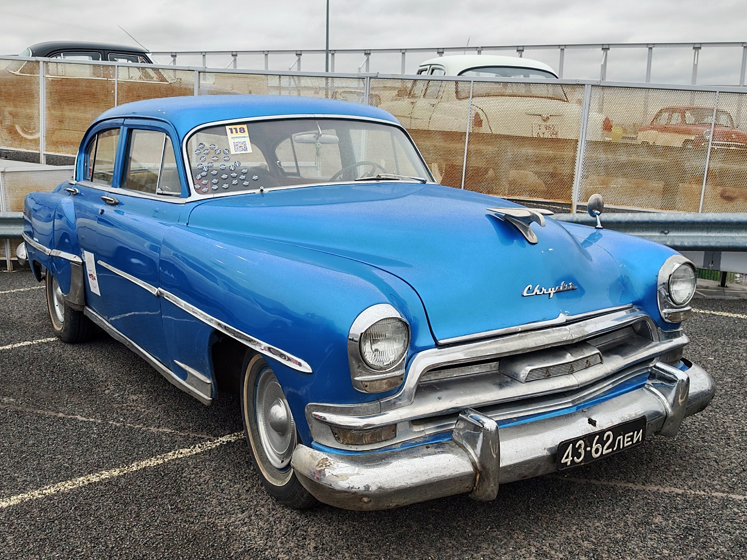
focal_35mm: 35
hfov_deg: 52.6
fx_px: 755
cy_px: 280
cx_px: 374
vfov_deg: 40.7
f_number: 2
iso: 100
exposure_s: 1/720
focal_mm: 6.83
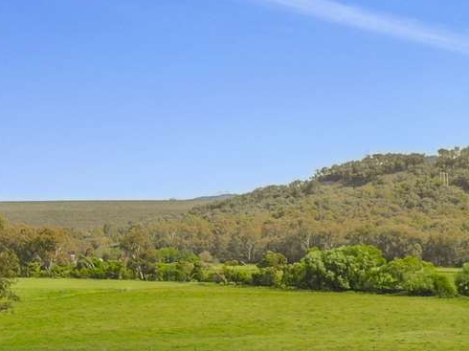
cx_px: 592
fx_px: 1273
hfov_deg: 19.4
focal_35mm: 94
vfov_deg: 14.5
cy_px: 556
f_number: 2.8
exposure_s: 1/690
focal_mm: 4.5
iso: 100
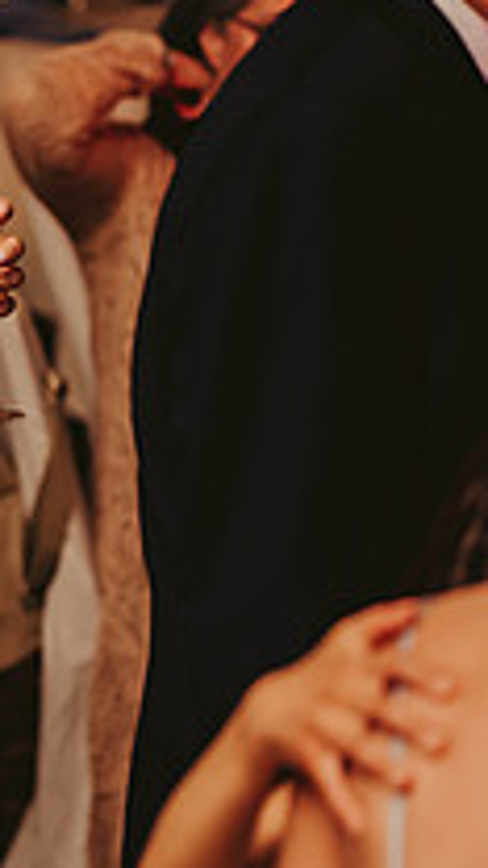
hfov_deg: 4.8
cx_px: -438
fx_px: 5774
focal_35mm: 251
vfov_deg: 8.6
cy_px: 156
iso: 800
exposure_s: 1/60
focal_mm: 86
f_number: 2.8
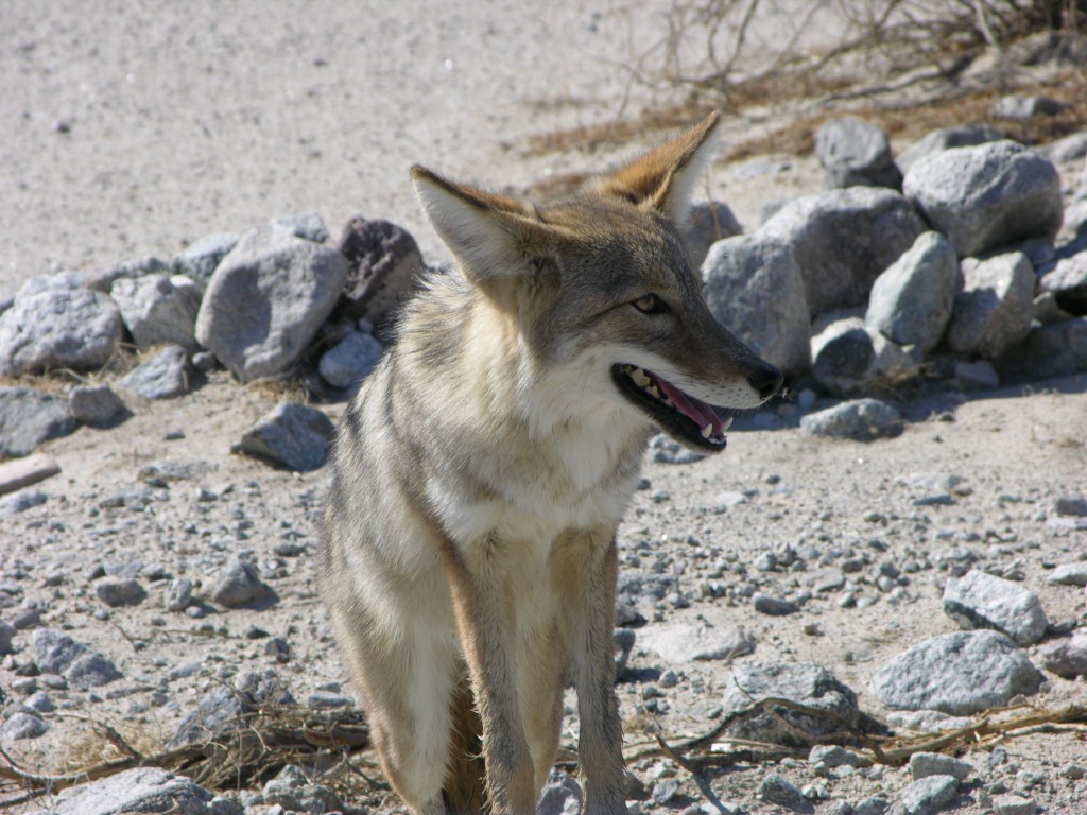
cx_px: 544
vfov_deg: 5.3
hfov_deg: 7.1
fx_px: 8792
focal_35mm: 280
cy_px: 408
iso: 50
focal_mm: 71.2
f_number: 5.9
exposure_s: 1/246
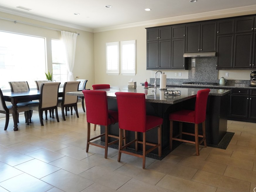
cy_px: 94
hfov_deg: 65.0
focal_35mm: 27
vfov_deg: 51.3
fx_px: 200
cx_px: 145
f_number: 4
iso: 1250
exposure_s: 1/200
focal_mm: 16
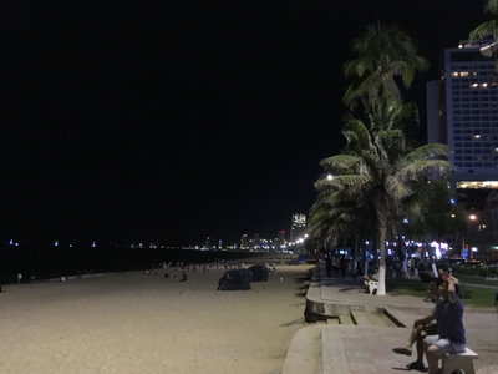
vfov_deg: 48.2
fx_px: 417
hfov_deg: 61.7
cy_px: 187
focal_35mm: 29
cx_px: 249
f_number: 2.2
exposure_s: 1/17
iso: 250
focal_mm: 4.15
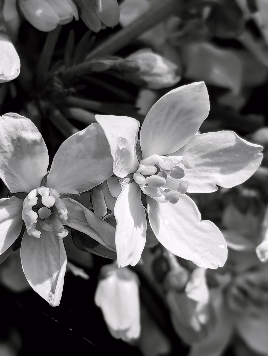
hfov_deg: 56.9
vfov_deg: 71.5
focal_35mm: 24
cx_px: 134
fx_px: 247
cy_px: 178
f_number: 1.9
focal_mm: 6.81
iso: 40
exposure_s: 1/4000
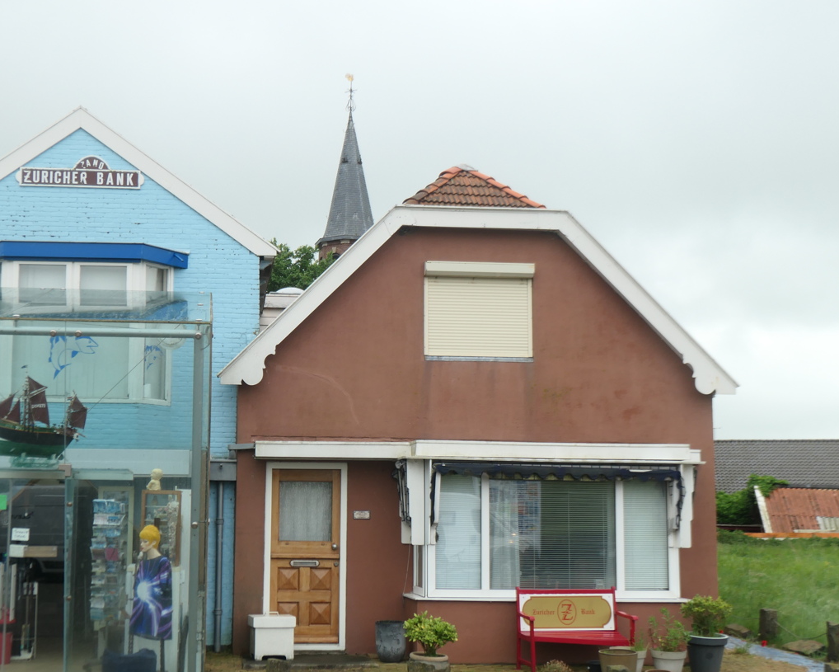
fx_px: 1167
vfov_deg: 32.1
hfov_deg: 39.3
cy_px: 373
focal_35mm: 47
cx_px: 314
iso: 200
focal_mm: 12.5
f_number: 3.7
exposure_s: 1/200
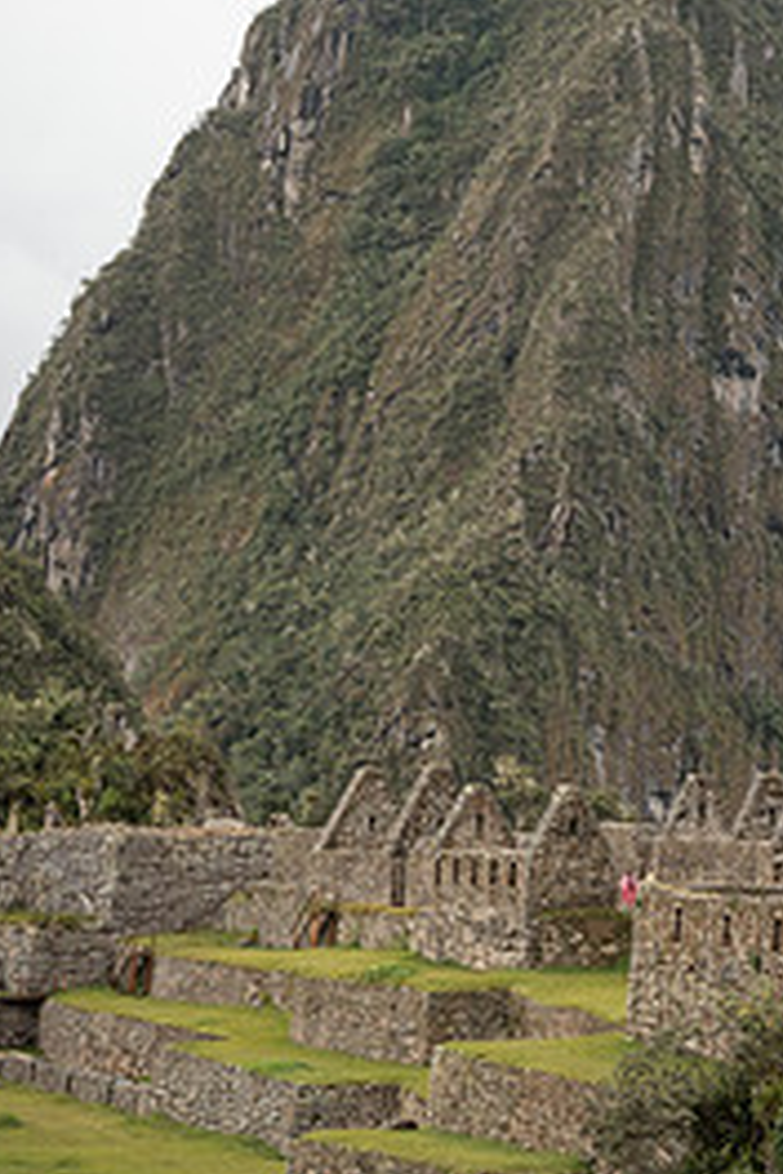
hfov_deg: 12.3
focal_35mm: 111
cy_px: 427
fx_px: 3621
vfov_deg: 18.4
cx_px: 569
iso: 1000
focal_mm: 65
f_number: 10
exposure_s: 1/200
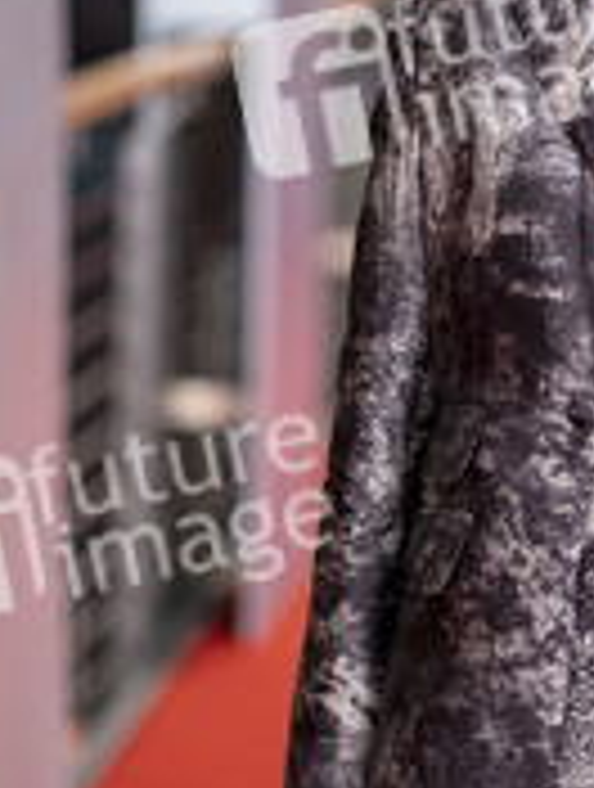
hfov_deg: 8.1
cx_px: 594
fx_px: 4195
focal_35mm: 184
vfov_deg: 10.7
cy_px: 297
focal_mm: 56
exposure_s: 1/250
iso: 500
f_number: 1.2
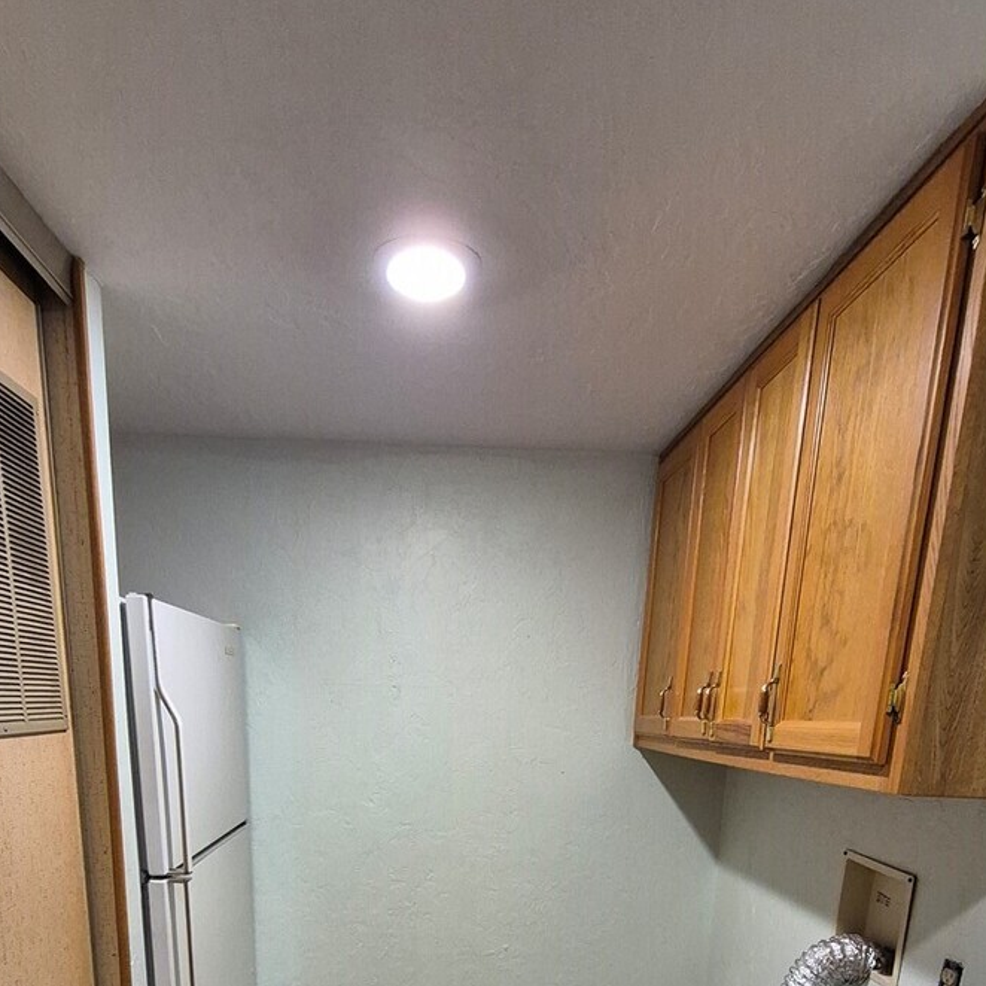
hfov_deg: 62.7
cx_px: 429
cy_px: 925
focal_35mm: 25
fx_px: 806
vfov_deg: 53.3
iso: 320
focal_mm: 1.74
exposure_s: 1/60
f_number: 2.2
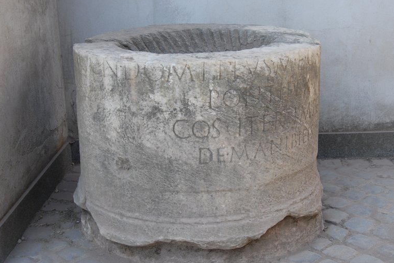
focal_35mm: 55
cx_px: 205
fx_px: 603
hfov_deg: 36.2
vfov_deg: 24.7
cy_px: 119
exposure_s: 1/80
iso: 200
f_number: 9
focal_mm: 28
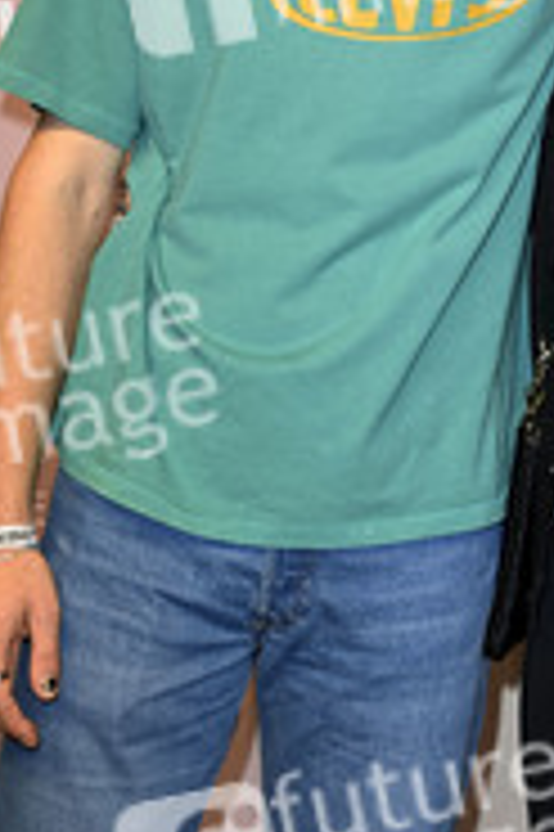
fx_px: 2798
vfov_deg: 16.8
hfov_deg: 11.3
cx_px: 477
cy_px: 175
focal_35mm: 121
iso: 400
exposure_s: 1/160
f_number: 5.6
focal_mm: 56
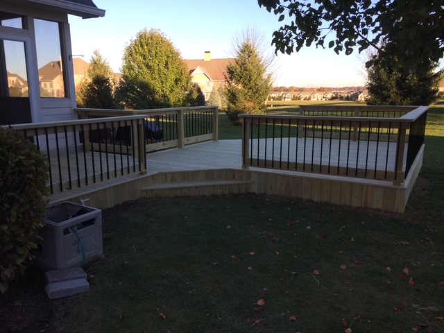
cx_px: 222
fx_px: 372
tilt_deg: -11.5
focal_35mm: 29
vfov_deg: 48.2
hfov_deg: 61.7
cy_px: 166
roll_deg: +0.4
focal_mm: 4.15
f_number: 2.2
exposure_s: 1/562
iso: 32
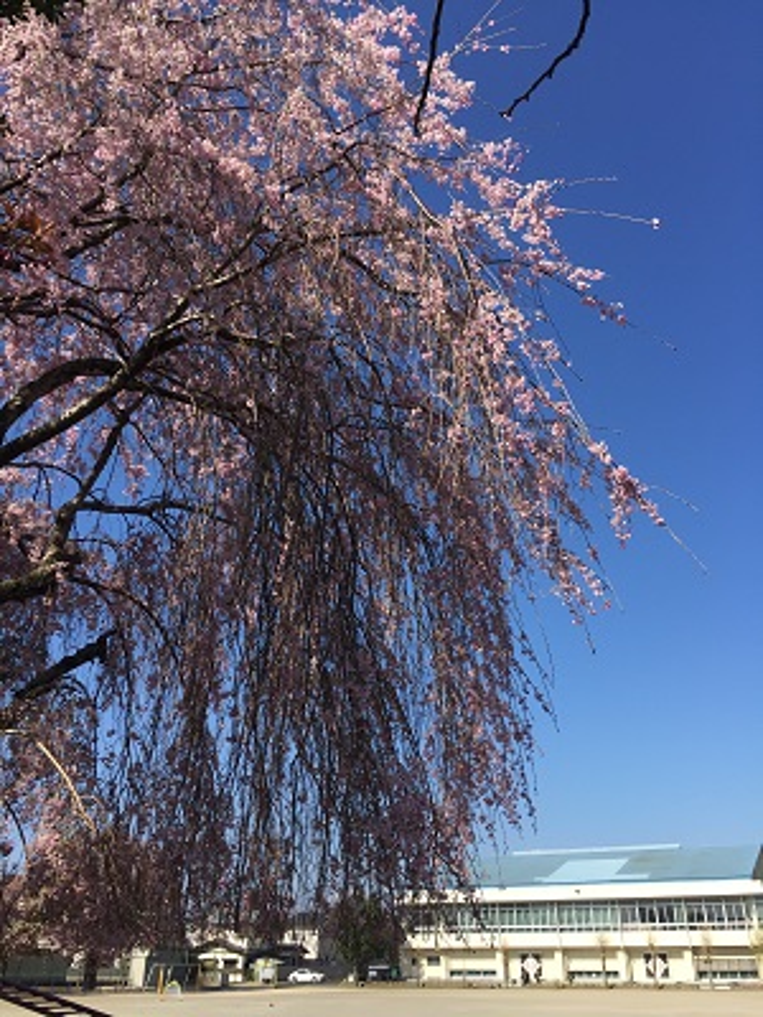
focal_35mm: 29
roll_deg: -1.8
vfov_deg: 61.7
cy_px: 508
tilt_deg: +29.4
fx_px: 852
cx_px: 382
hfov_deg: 48.2
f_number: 2.2
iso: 32
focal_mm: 4.15
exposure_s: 1/1582
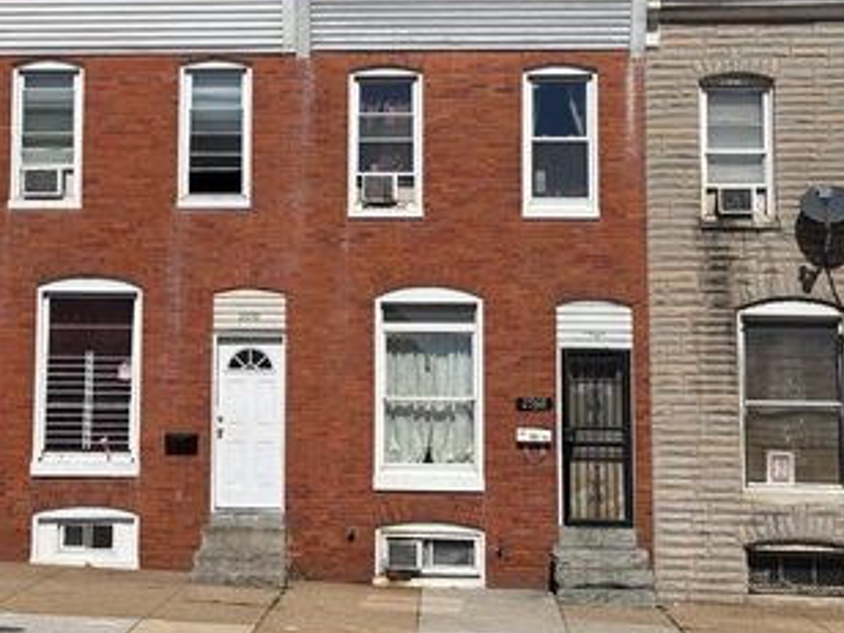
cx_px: 285
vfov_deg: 18.8
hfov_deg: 24.9
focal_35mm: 78
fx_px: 1902
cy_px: 210
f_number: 1.78
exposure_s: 1/9901
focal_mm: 6.76
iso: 80
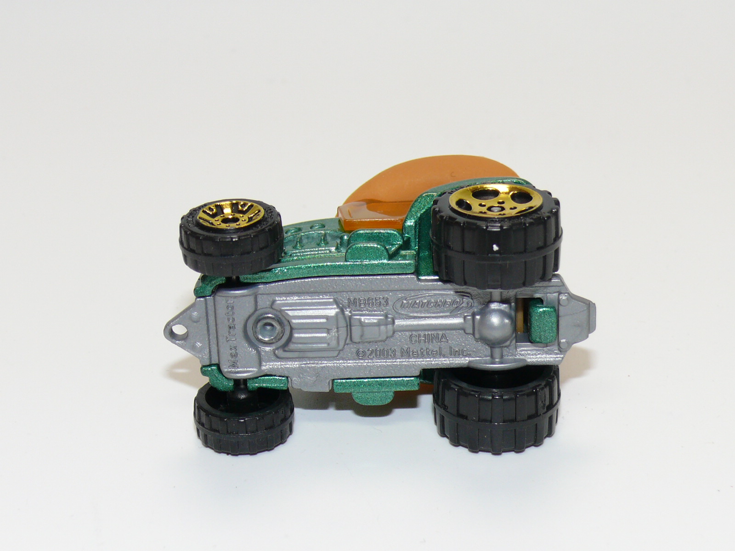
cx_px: 368
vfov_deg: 16.6
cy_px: 276
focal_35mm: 89
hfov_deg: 22.0
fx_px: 1890
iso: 100
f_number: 4
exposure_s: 1/30
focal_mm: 12.5
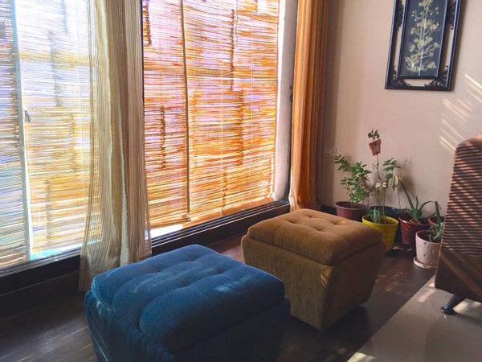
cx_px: 241
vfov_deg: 48.2
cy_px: 181
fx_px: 404
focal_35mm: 29
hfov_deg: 61.7
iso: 40
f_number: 2.2
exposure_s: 1/100
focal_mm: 4.15
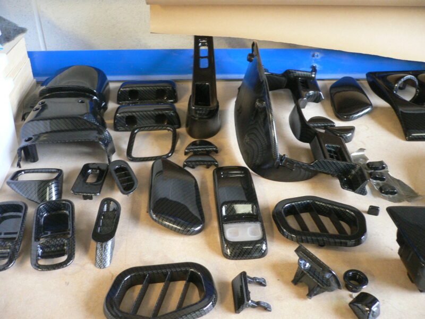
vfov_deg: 40.7
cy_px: 160
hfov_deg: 52.6
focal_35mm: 35
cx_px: 212
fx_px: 430
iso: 200
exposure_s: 1/8
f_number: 2.8
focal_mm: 5.8
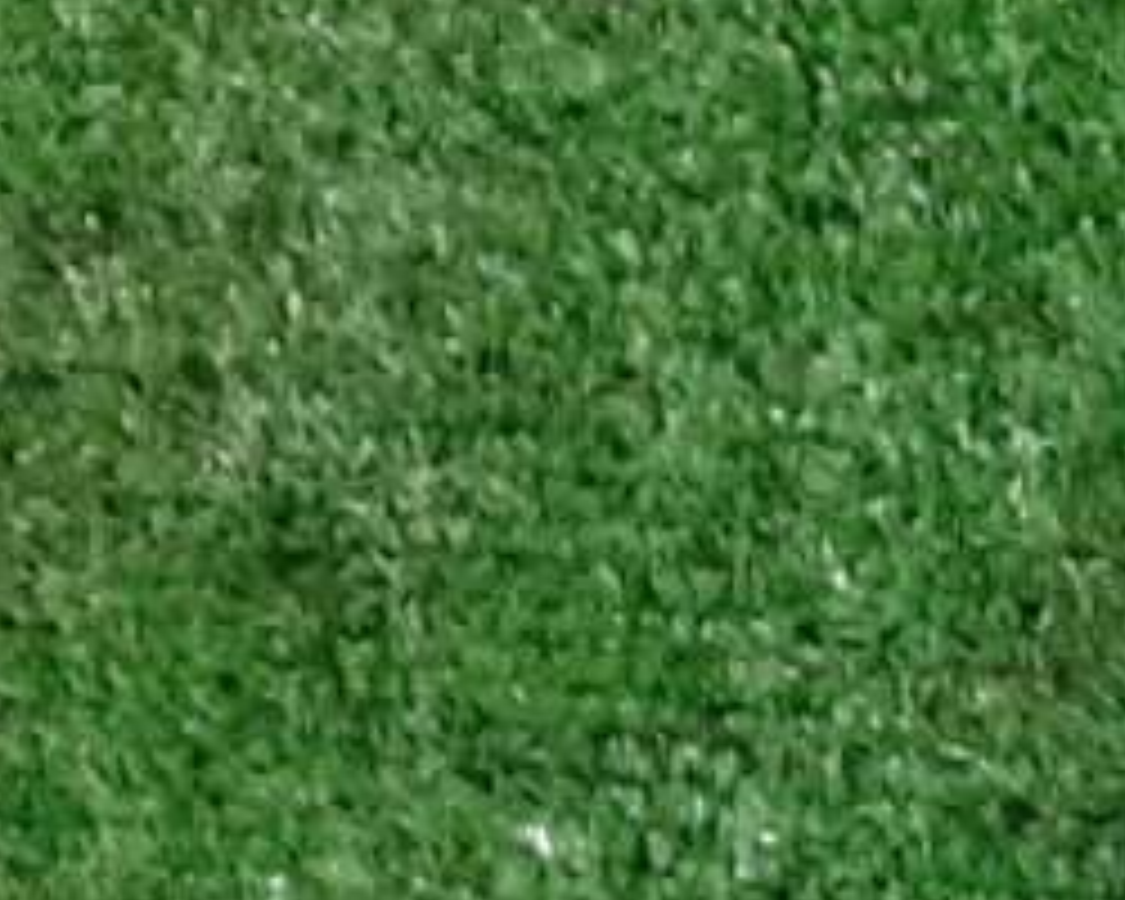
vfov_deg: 9.9
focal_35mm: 146
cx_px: 3146
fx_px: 4861
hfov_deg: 10.3
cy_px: 1724
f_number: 1.7
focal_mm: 3.93
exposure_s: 1/50
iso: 153
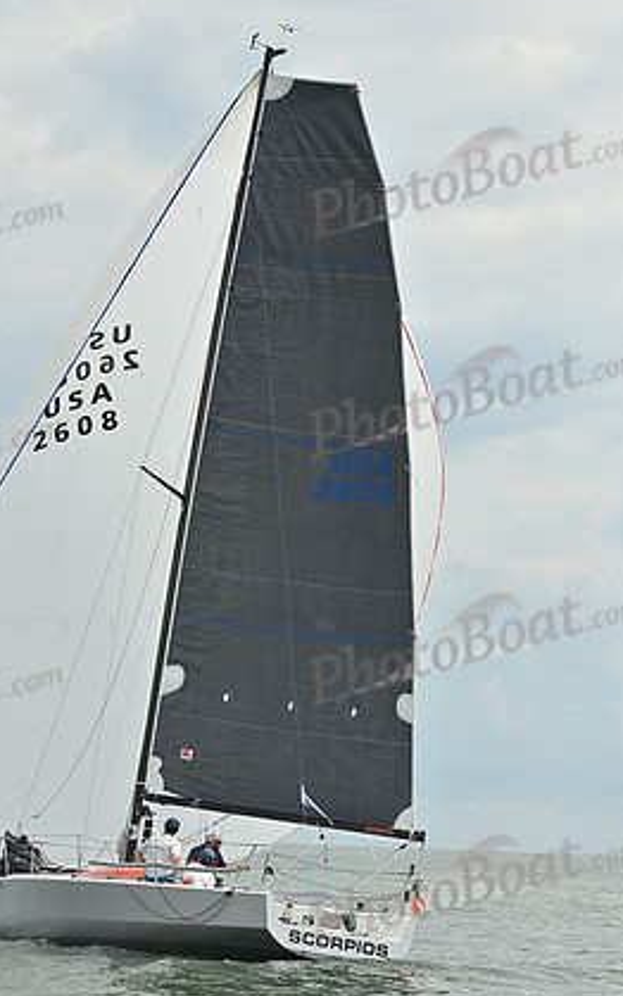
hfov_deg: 9.8
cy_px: 554
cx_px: 187
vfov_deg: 15.6
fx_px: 3639
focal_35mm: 134
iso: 320
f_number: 9
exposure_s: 1/1250
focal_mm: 95
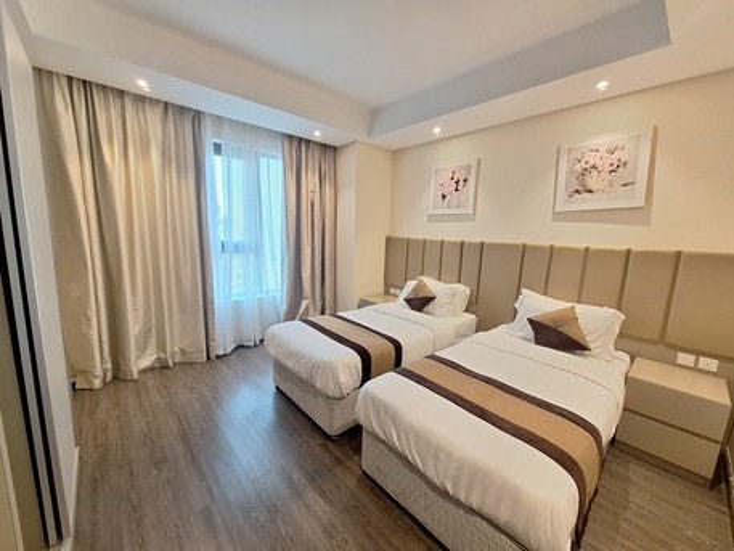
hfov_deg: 106.2
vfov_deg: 89.9
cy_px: 276
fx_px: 276
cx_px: 367
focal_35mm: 13
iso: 200
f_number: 2.2
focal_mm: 1.74
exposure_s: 1/25
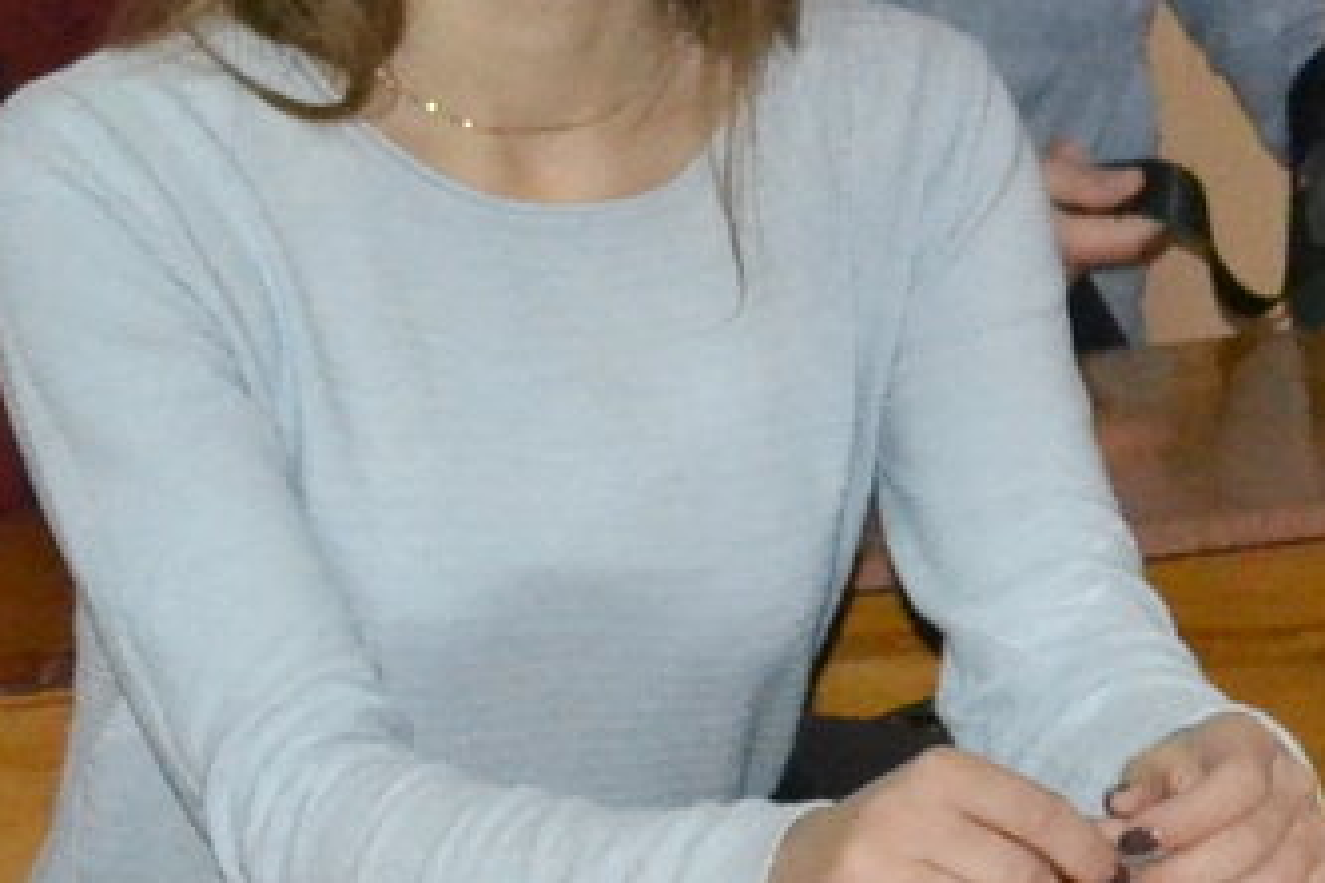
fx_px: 7434
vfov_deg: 6.8
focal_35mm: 202
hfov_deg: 9.7
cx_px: 2324
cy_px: 945
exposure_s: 1/200
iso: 3200
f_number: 5.6
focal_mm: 28
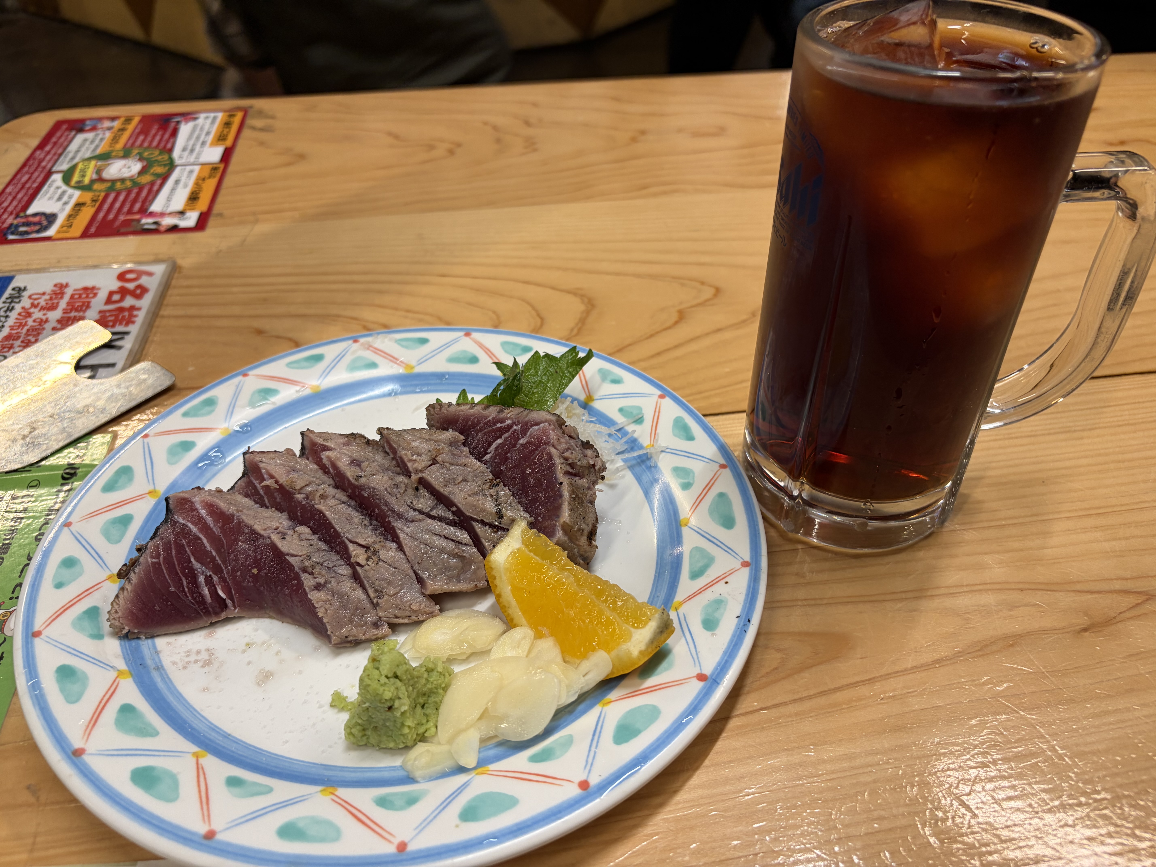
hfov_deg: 67.3
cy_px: 434
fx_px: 868
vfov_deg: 53.1
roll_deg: +1.1
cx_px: 578
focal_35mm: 26
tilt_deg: -39.5
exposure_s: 1/60
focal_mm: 5.96
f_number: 1.6
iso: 64
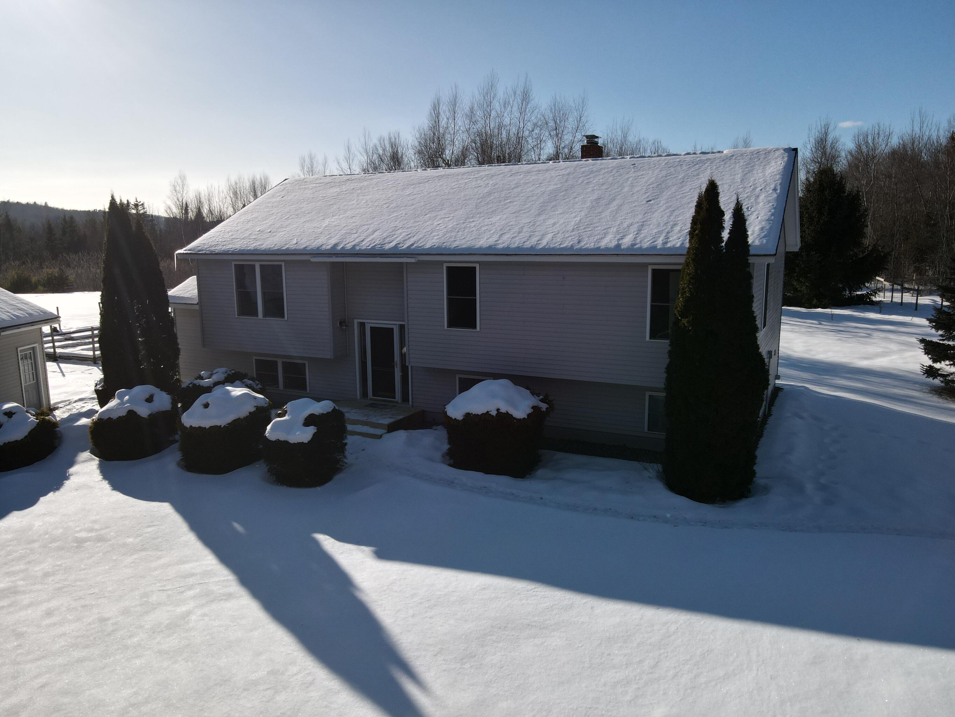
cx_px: 478
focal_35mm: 24
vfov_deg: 56.8
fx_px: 662
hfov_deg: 71.6
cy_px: 358
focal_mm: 4.5
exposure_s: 1/1500
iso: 100
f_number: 2.8
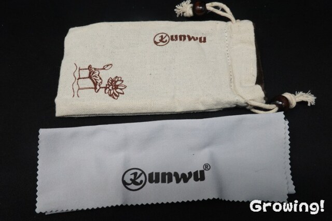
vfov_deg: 44.9
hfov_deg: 63.7
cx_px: 166
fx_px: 267
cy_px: 110
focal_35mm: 29
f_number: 11
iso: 640
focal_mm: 10.83
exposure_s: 1/30
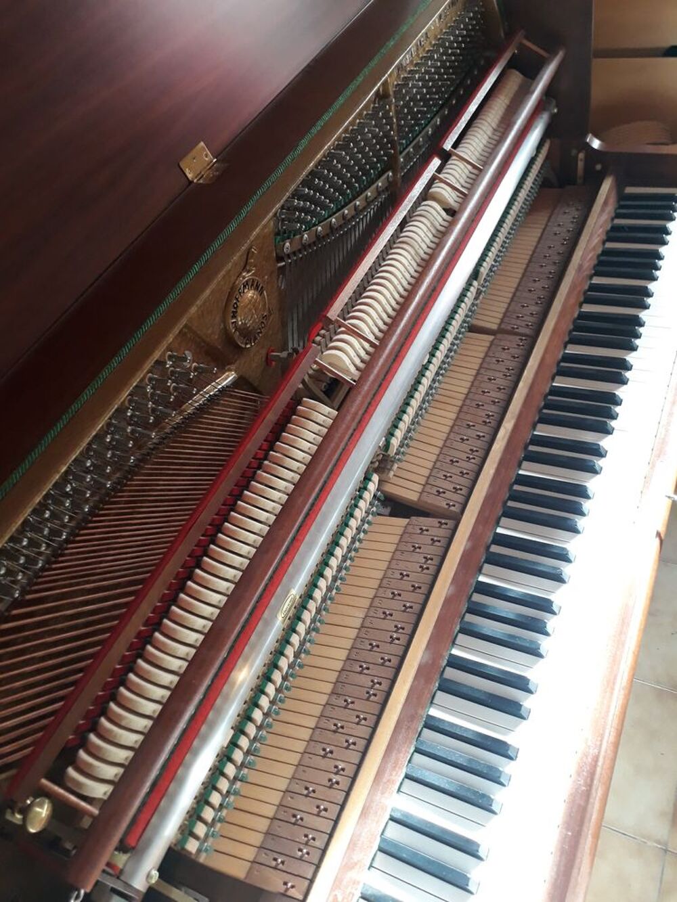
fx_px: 704
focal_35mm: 27
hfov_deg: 51.4
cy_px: 451
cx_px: 338
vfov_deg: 65.3
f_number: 1.9
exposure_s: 1/33
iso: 200
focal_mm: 3.6
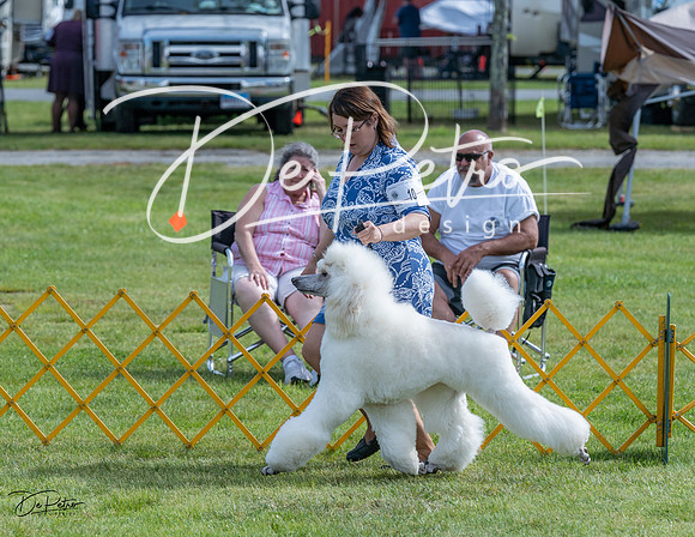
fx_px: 4209
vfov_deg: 7.3
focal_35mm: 207
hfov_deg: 9.4
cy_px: 239
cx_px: 327
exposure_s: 1/1250
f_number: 5.6
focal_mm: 161
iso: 200
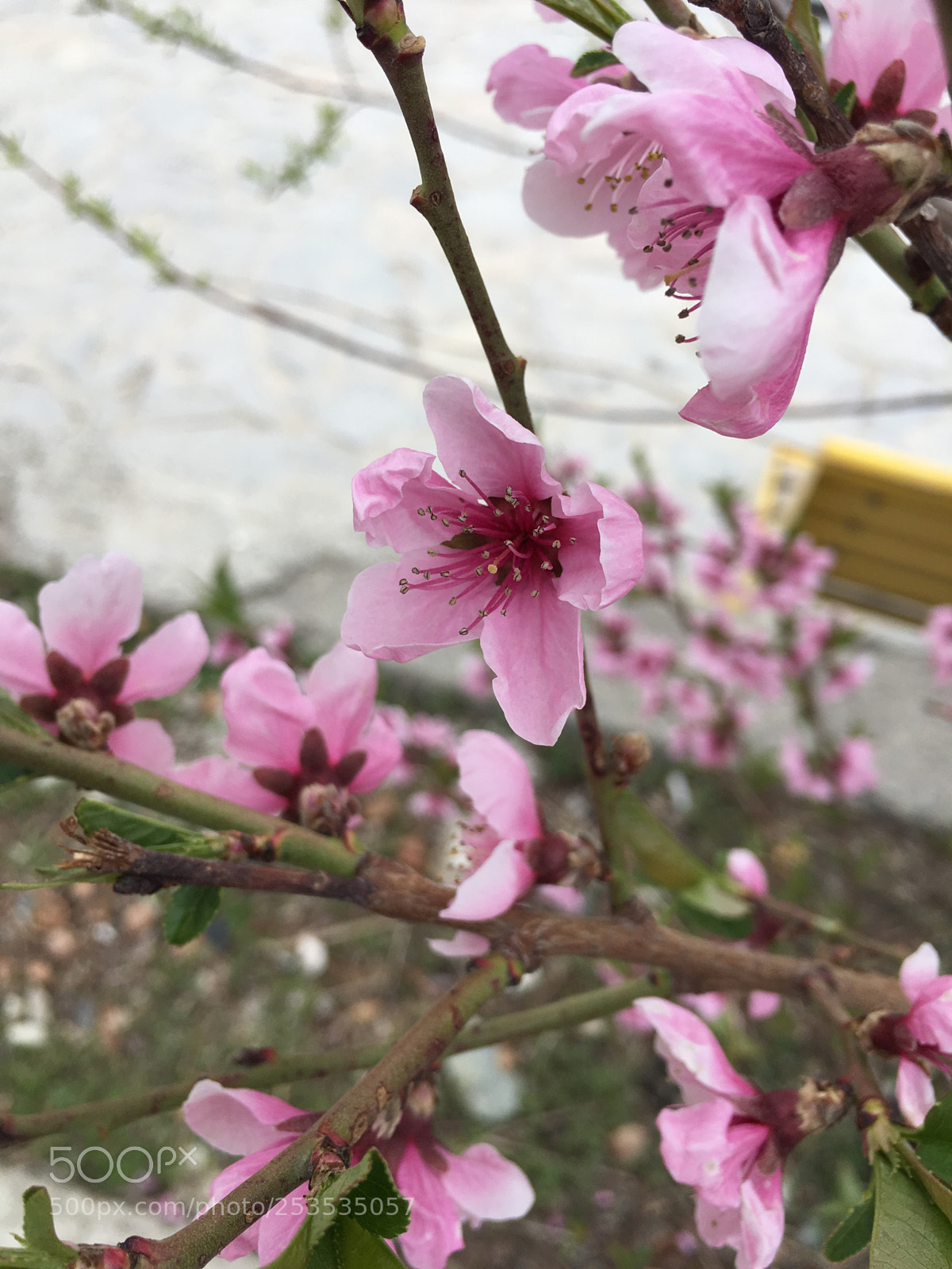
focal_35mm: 29
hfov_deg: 48.2
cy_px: 634
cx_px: 476
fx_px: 1063
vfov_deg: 61.7
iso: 25
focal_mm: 4.15
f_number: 2.2
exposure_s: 1/398
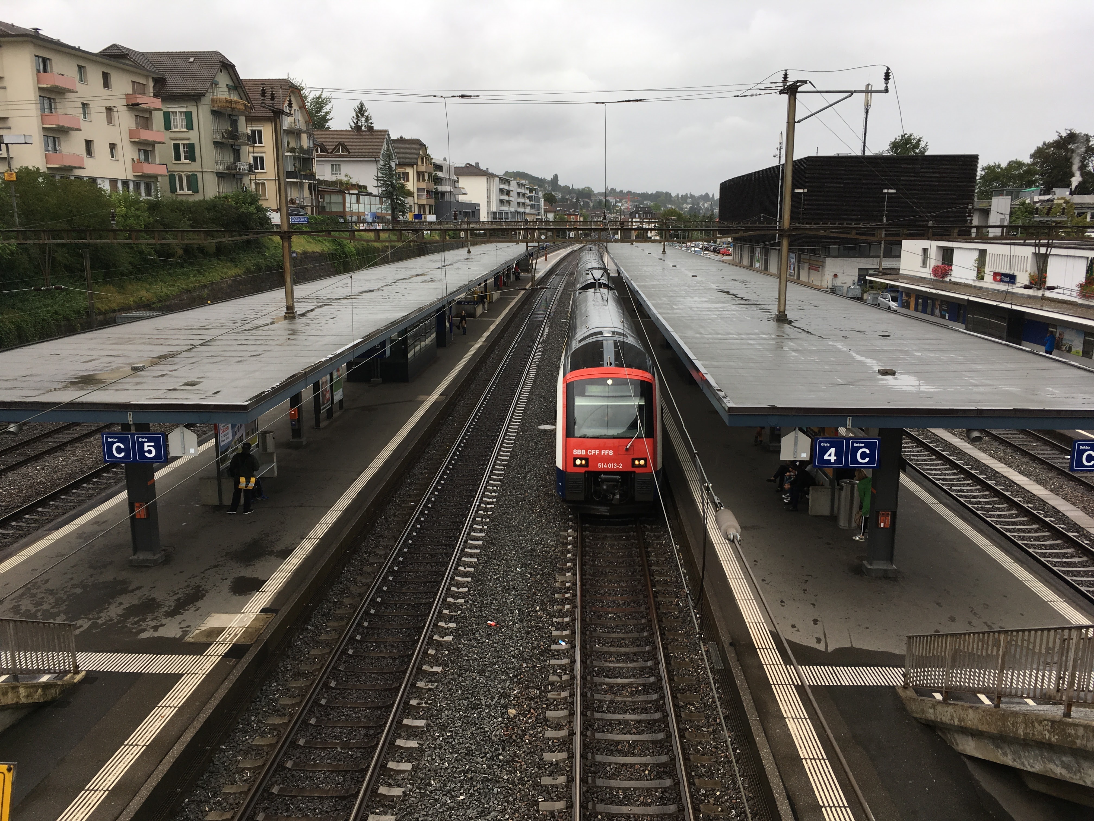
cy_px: 410
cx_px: 547
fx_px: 917
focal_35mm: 29
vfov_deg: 48.2
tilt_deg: -11.5
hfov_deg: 61.7
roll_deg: -0.9
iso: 25
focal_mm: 4.15
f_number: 2.2
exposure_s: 1/324
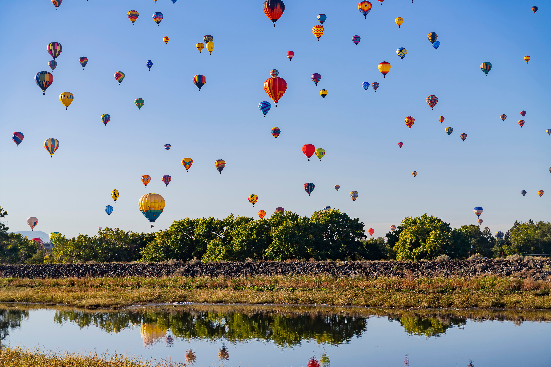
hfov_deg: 27.0
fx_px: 1148
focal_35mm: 75
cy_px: 184
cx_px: 276
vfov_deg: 18.2
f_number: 5.6
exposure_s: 1/500
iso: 200
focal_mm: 75
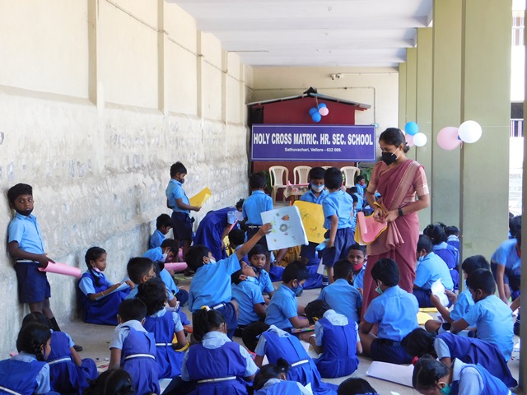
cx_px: 264
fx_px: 898
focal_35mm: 59
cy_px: 198
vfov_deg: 24.8
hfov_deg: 32.7
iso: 125
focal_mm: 10.4
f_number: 4
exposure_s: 1/30
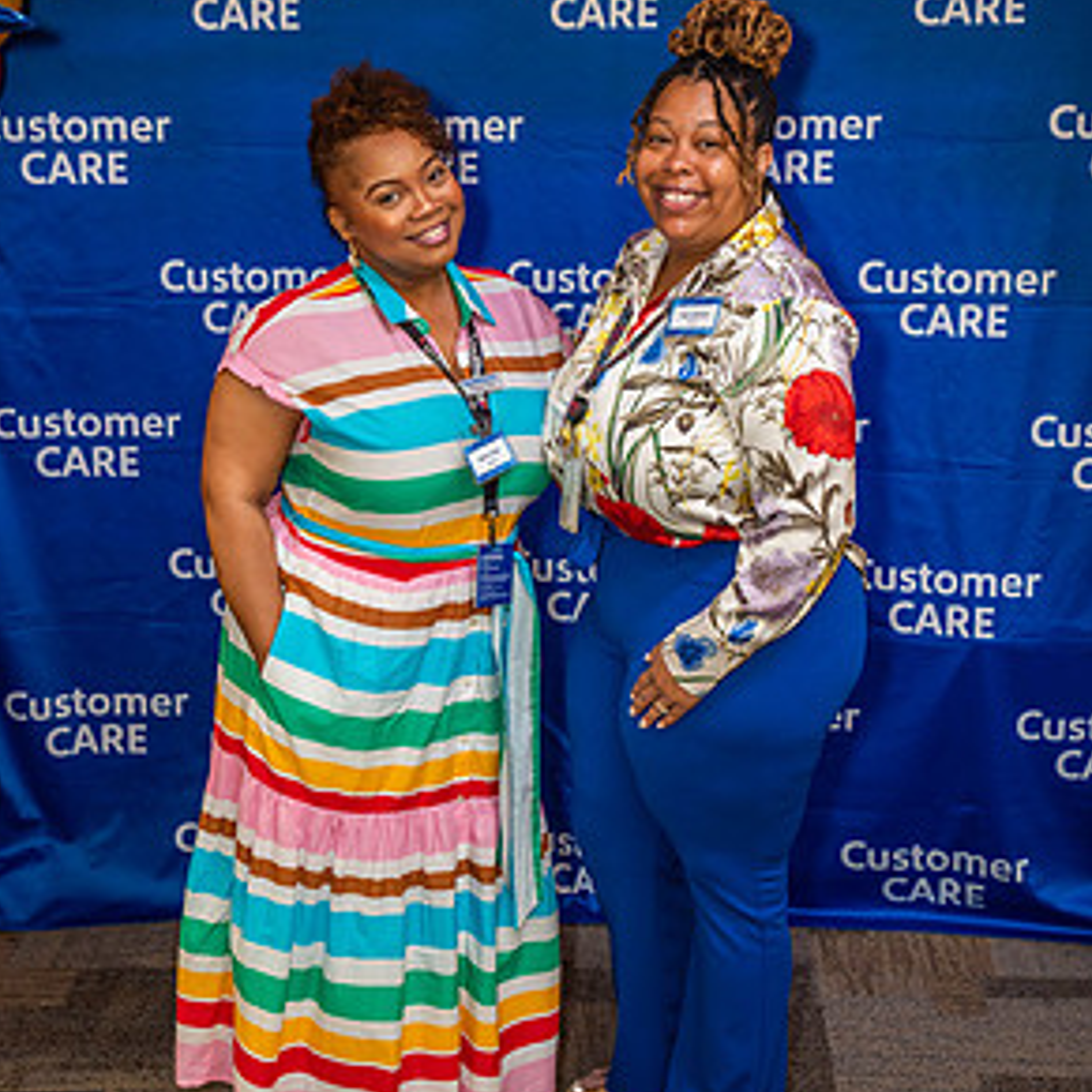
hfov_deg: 25.7
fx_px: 2391
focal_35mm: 67
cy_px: 462
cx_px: 533
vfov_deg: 25.7
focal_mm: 51
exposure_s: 1/160
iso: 2000
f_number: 4.5
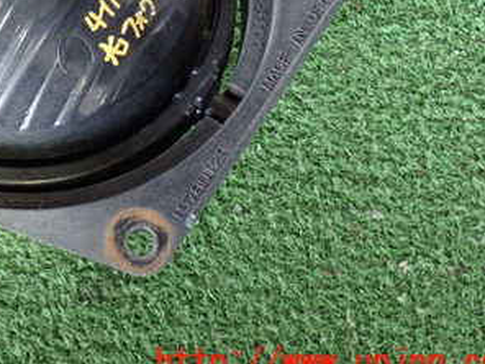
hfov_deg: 22.9
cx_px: 34
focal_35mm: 83
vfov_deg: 17.4
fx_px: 1163
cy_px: 15
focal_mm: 7.31
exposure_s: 1/25
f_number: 2.8
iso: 800
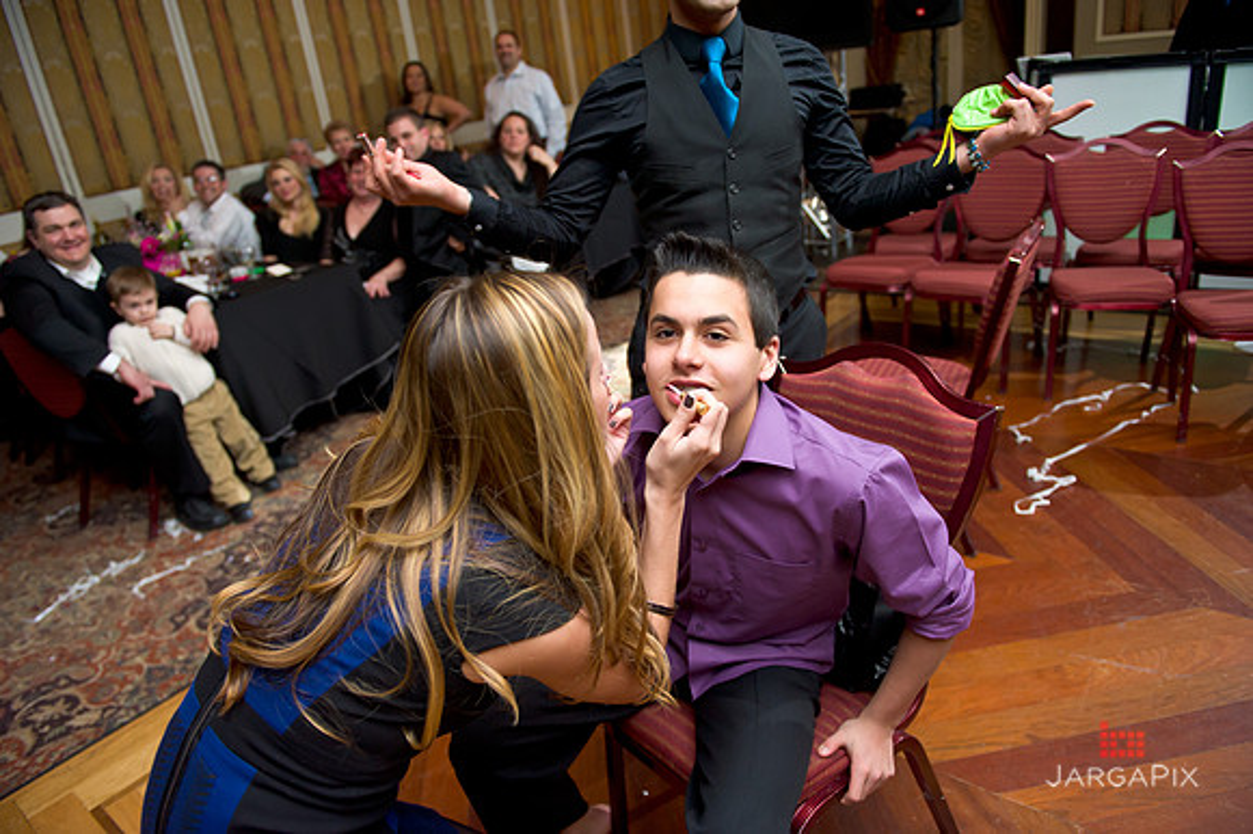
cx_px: 626
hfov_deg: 73.8
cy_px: 417
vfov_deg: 53.1
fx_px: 835
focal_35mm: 24
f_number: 3.2
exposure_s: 1/125
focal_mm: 24
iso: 1600
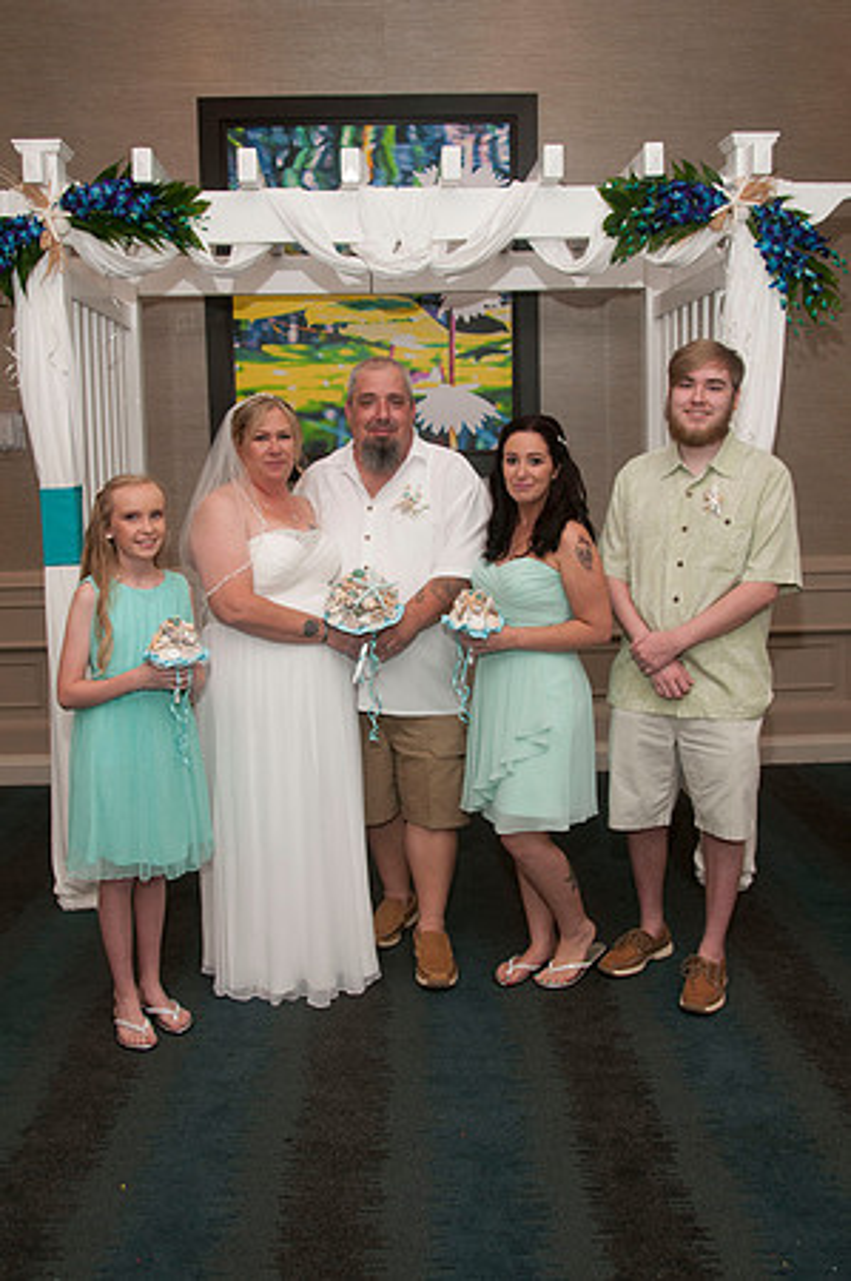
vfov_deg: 62.0
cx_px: 426
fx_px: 1066
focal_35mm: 30
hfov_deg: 43.5
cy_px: 640
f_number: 5.6
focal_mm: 20
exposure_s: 1/60
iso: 400
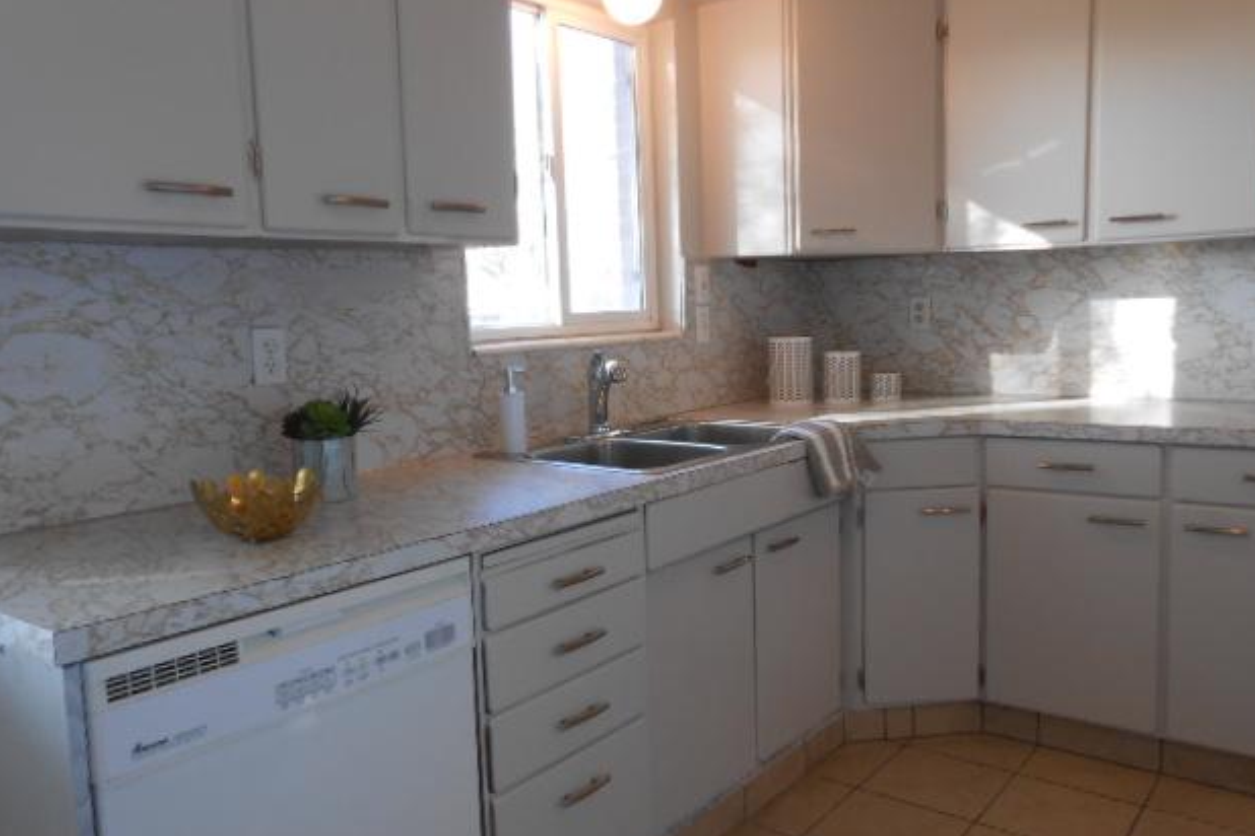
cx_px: 630
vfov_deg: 46.4
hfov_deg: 65.5
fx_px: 976
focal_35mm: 28
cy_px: 436
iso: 125
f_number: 3.5
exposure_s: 1/30
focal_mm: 4.6
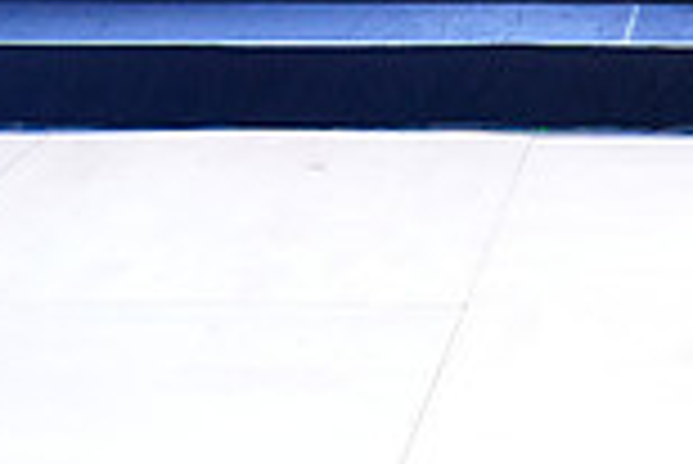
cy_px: -318
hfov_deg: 17.6
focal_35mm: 109
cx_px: 882
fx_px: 2100
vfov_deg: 11.8
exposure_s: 1/500
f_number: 4
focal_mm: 29
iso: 4000
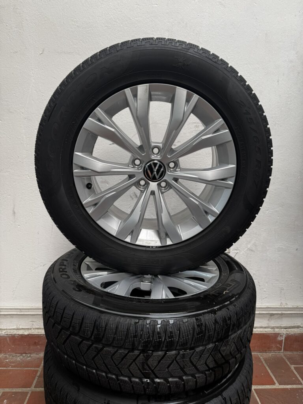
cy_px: 202
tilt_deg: -9.2
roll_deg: -1.1
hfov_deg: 56.8
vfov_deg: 71.6
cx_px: 152
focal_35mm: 24
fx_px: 280
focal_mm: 6.76
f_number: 1.78
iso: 100
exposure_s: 1/93
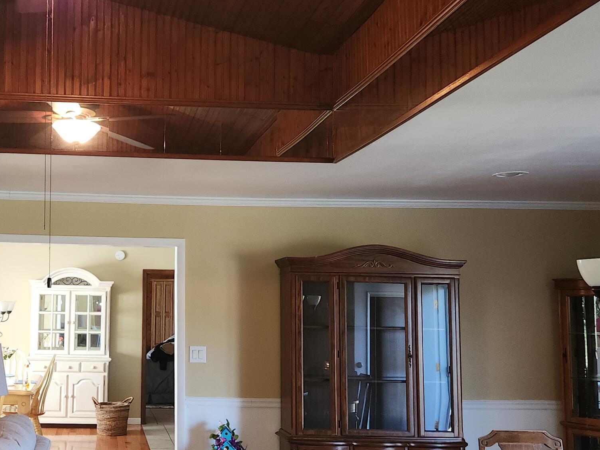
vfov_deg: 31.5
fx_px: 797
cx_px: 136
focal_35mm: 46
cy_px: 250
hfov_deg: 39.9
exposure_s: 1/24
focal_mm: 5.4
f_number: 1.8
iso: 100
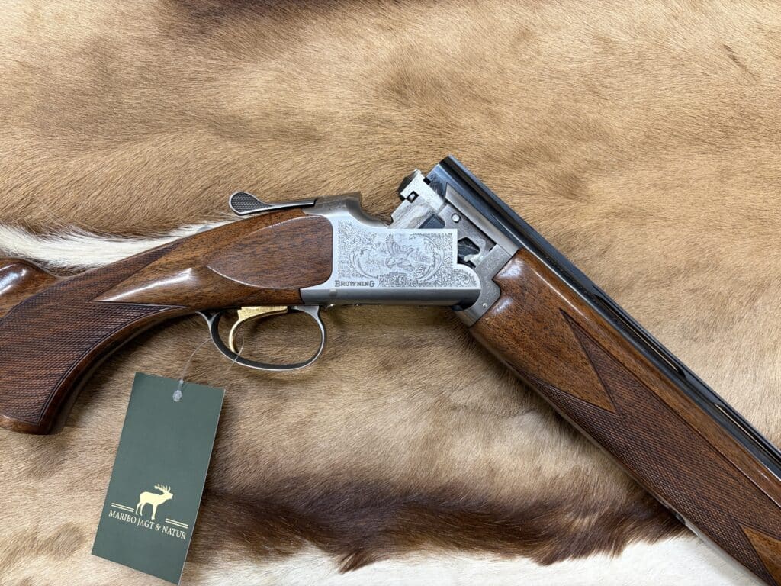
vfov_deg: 53.1
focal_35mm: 26
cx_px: 390
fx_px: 587
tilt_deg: -84.8
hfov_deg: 67.3
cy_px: 293
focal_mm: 5.96
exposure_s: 1/50
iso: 160
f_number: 1.6
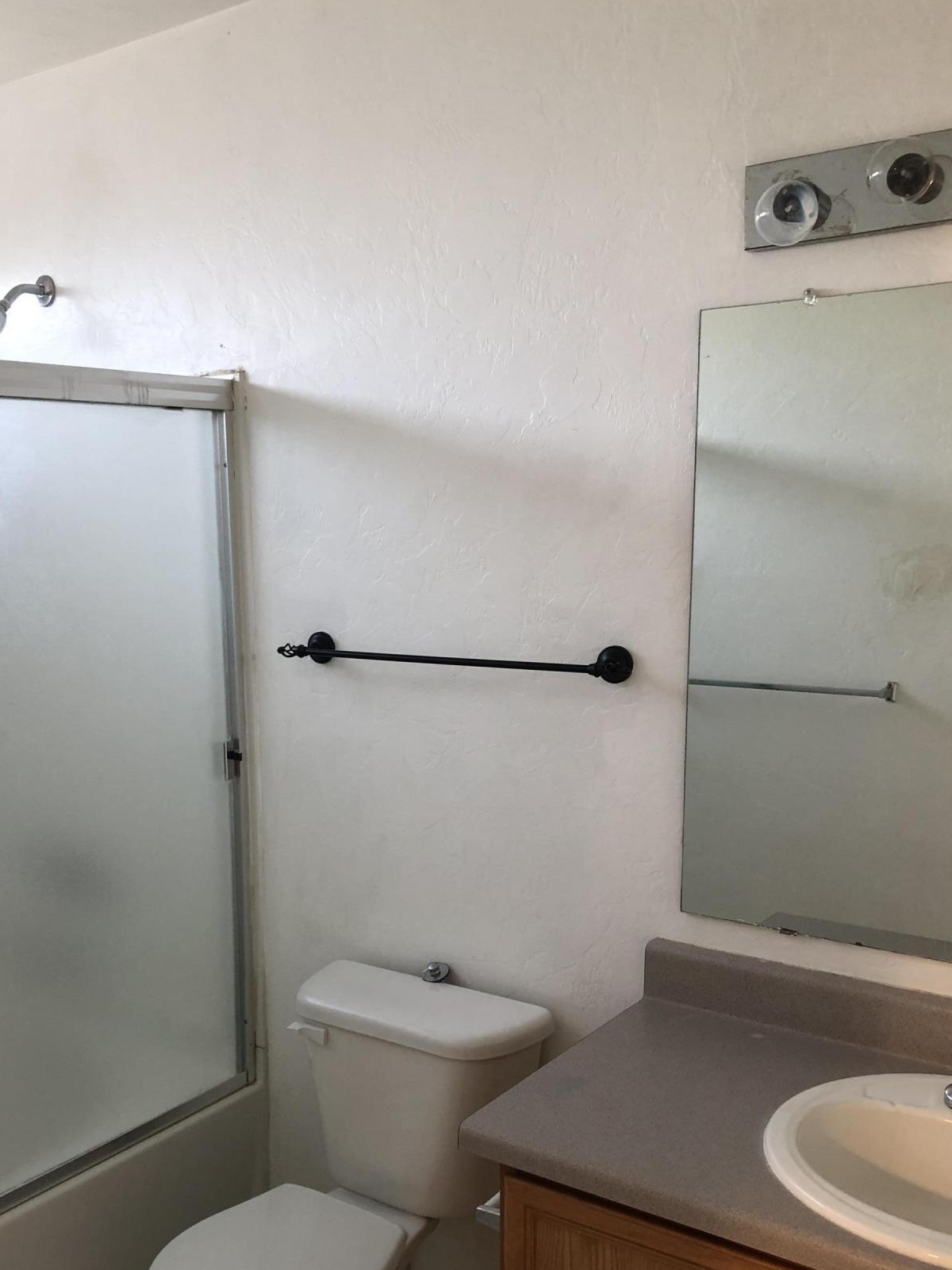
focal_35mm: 35
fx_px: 1283
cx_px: 381
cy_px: 765
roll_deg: +0.5
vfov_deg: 52.3
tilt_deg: -12.3
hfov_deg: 40.5
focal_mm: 3.99
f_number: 1.8
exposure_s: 1/20
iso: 40
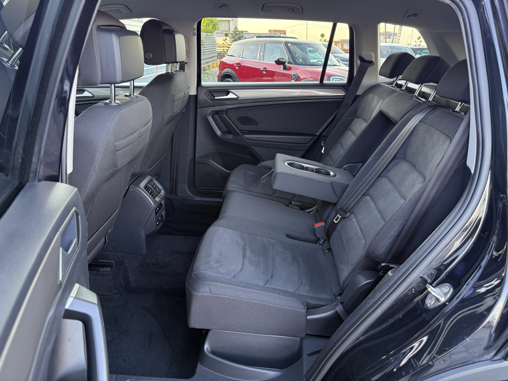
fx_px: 352
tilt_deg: -20.9
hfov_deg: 71.6
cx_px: 254
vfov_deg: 56.8
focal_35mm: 24
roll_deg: -1.2
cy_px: 190
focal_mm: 6.76
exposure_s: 1/68
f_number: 1.78
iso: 200
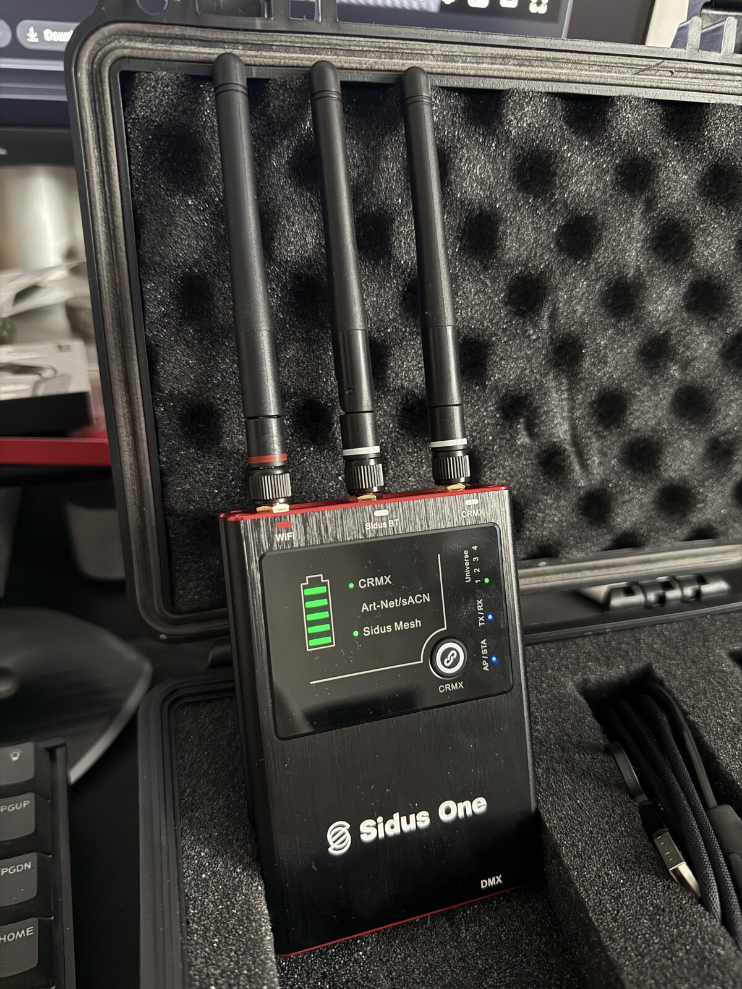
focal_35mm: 24
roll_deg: -4.4
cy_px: 494
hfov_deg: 56.8
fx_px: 686
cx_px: 371
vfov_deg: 71.6
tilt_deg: -31.9
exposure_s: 1/30
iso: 1250
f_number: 1.78
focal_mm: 6.76
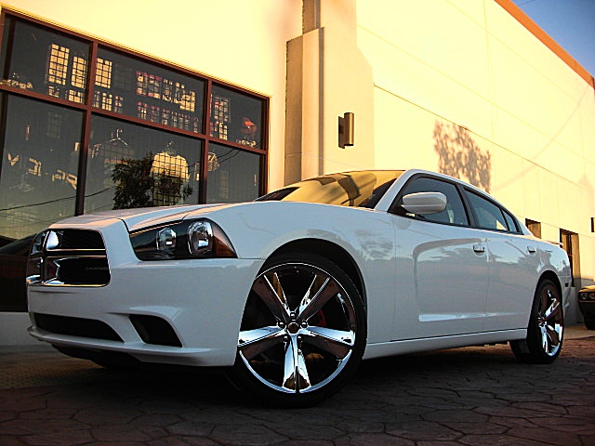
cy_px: 223
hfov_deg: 51.4
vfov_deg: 39.7
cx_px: 298
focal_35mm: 36
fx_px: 619
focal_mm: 6.3
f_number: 2.8
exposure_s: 1/250
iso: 50
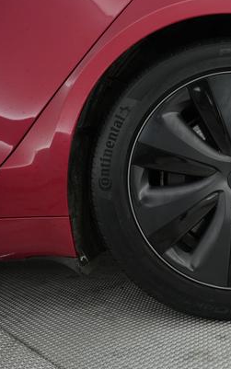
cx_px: 245
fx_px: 392
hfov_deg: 29.9
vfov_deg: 50.3
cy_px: 175
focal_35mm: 39
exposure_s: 1/160
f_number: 2.8
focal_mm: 24
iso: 2500
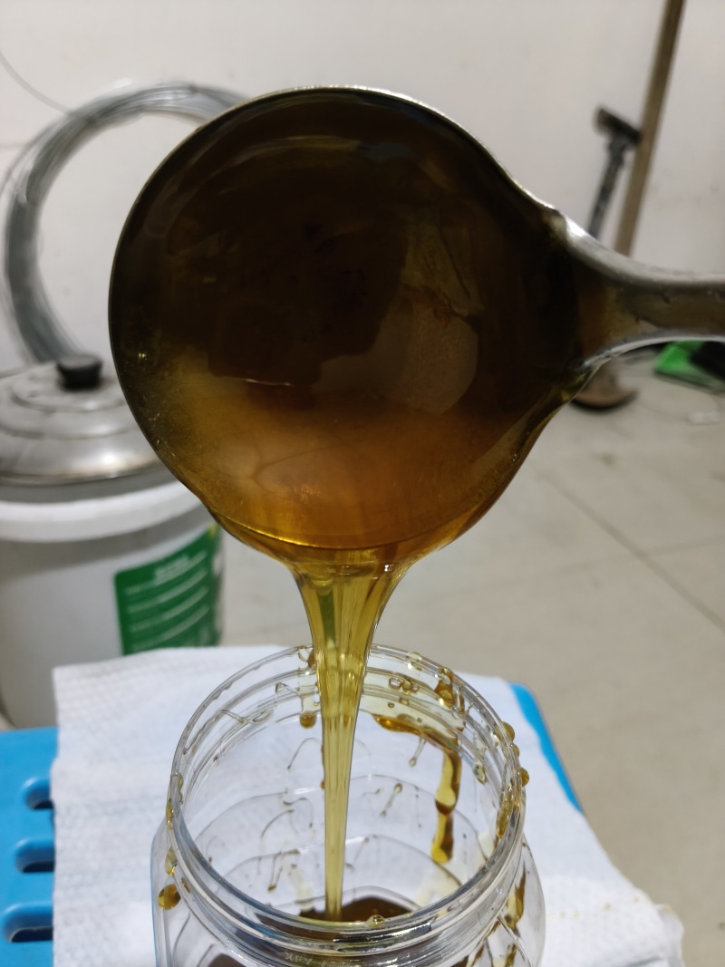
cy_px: 484
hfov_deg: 51.3
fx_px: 754
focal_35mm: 27
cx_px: 362
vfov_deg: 65.3
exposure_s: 1/50
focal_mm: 3.98
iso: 500
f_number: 1.8
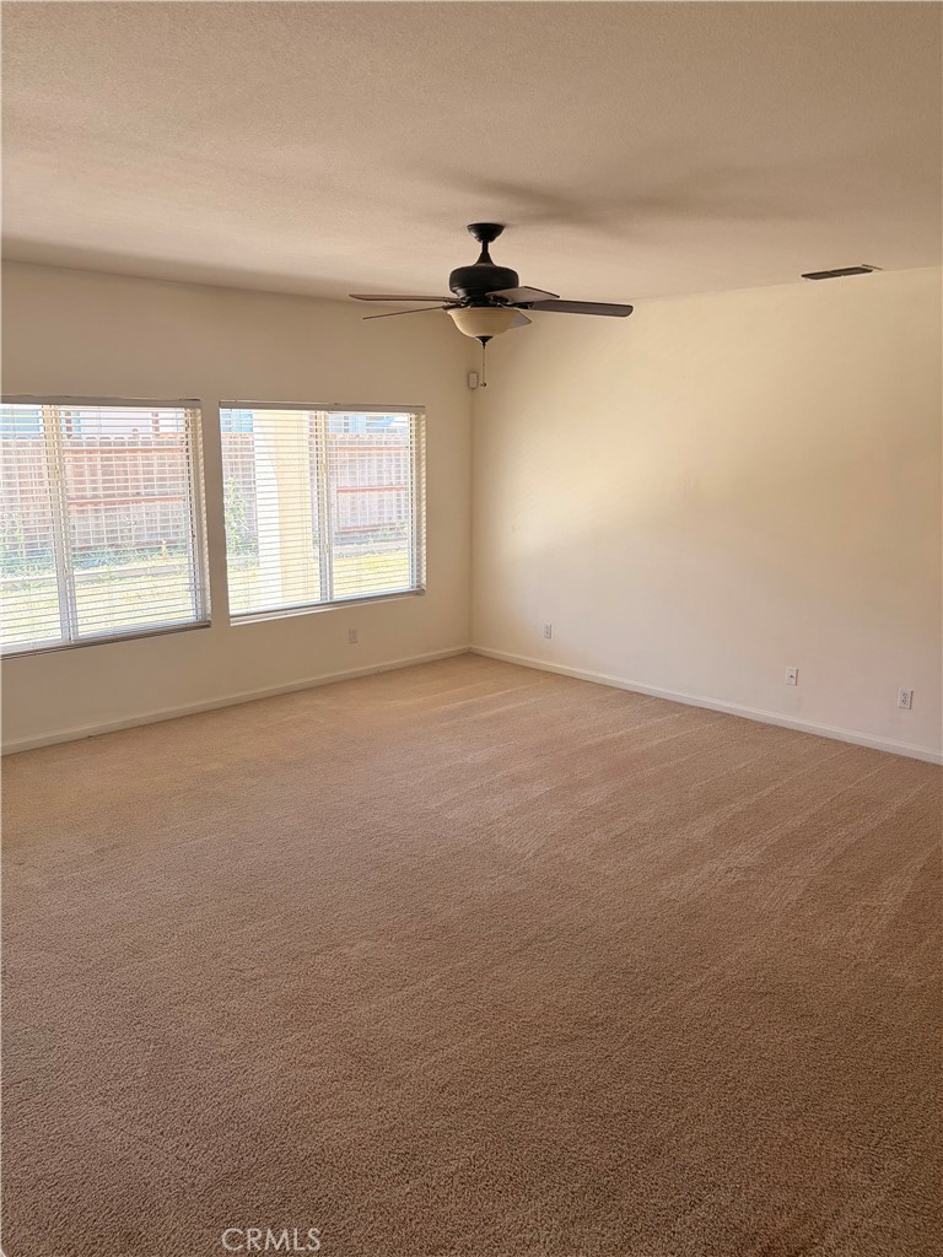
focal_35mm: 26
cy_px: 628
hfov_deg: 53.1
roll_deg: -0.7
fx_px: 944
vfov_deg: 67.3
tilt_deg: -12.2
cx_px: 472
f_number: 1.6
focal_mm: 5.96
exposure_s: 1/237
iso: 125
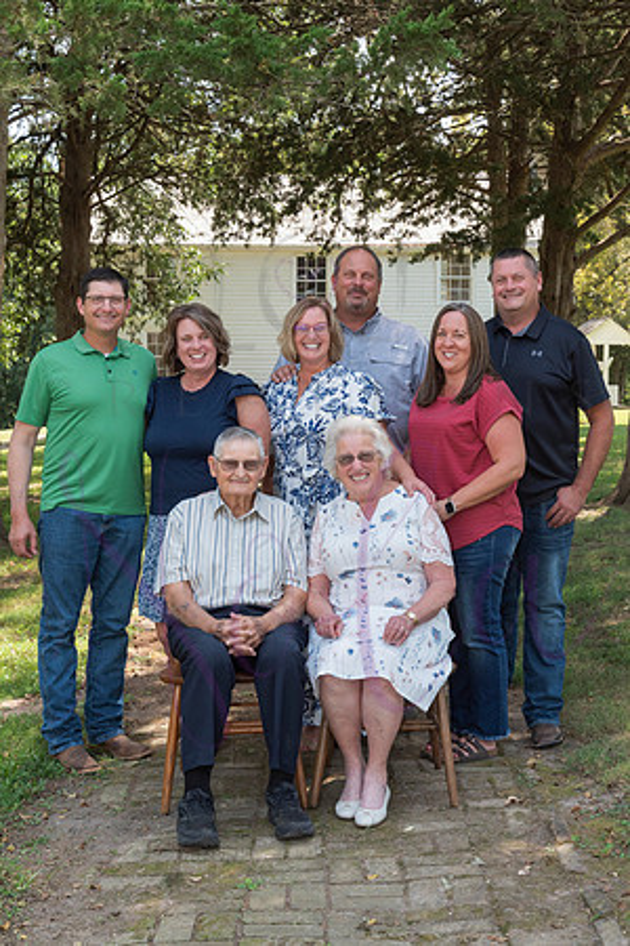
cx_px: 315
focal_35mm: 52
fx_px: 1365
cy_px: 473
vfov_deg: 38.2
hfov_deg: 26.0
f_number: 10
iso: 500
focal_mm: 52
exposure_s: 1/200
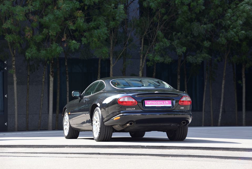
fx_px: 840
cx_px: 126
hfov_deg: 17.1
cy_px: 84
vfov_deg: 11.4
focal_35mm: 120
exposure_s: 1/200
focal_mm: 120
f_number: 6.3
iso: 250
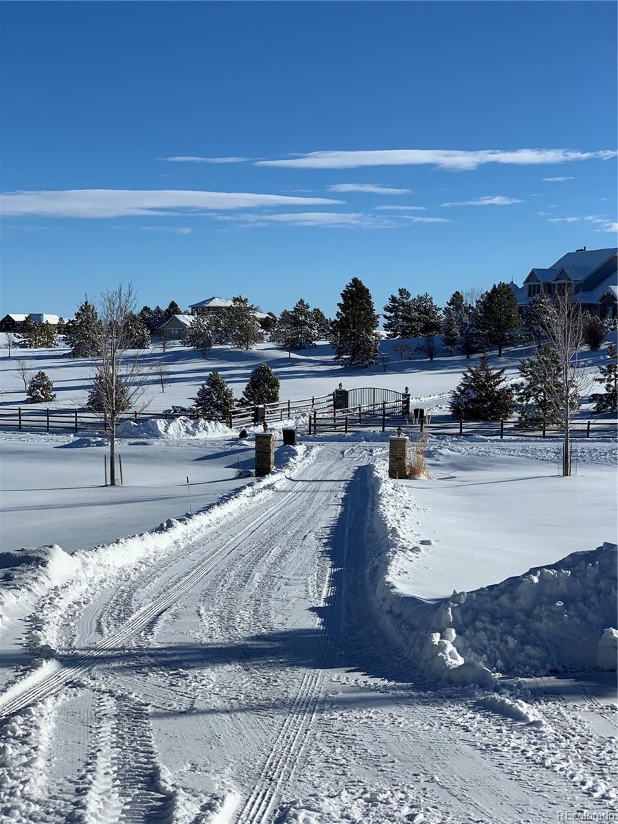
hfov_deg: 28.0
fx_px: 1238
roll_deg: -0.7
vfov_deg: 36.8
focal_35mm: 52
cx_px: 309
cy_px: 412
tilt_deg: -3.4
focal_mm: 6
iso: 16
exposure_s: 1/3425
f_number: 2.4
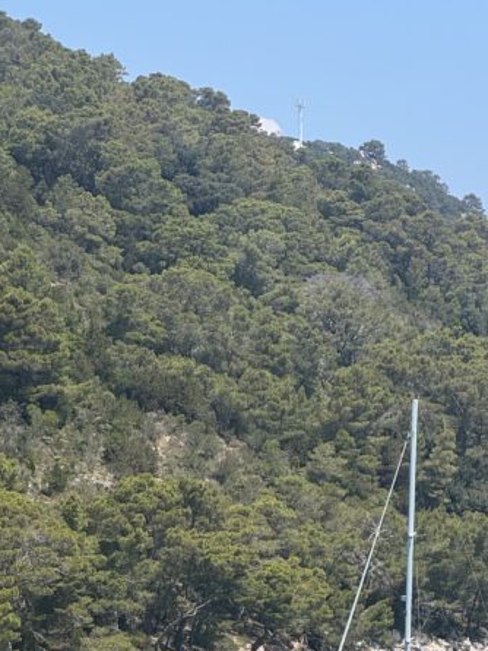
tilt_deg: -1.5
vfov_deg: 11.0
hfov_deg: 8.3
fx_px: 3325
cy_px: 737
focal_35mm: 177
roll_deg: -0.7
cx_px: 558
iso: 25
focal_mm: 9
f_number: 2.8
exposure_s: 1/652
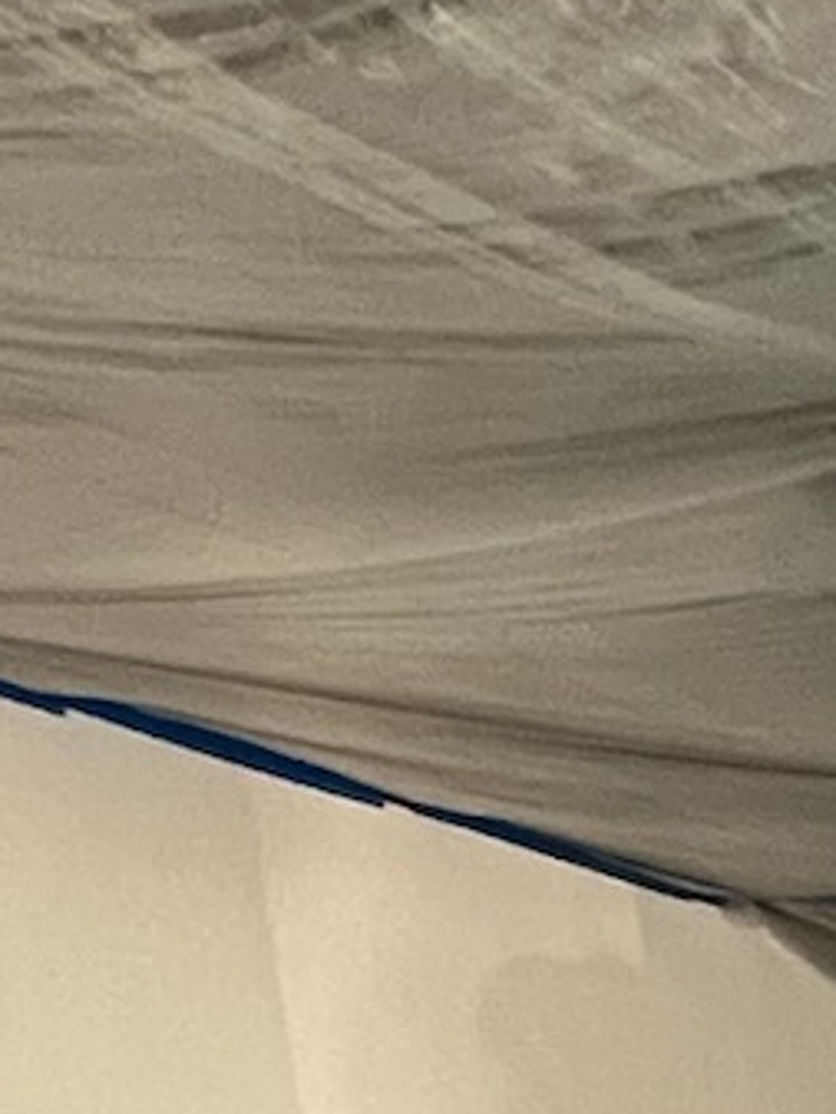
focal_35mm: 79
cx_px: 1712
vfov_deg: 17.1
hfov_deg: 14.9
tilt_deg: -17.2
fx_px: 2542
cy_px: 2297
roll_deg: +1.2
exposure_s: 1/60
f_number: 1.8
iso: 400
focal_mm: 1.57
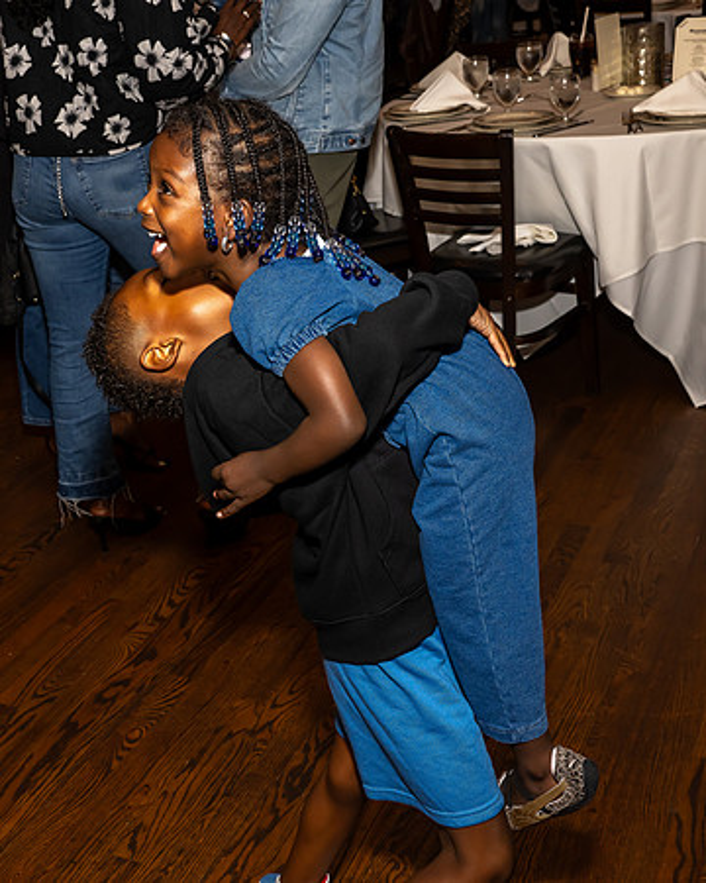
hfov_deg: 28.3
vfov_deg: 35.8
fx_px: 1360
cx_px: 115
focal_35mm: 52
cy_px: 356
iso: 500
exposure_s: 1/250
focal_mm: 31
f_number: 8
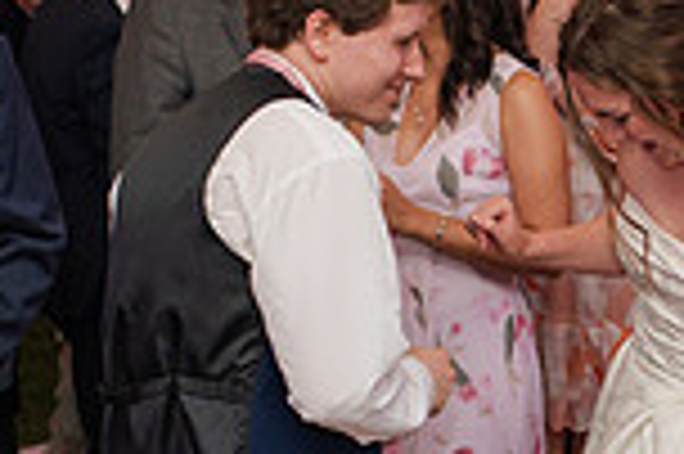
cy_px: 458
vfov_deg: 9.8
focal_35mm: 138
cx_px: 590
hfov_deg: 14.8
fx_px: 2619
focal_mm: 35
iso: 800
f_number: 3.2
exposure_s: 1/200
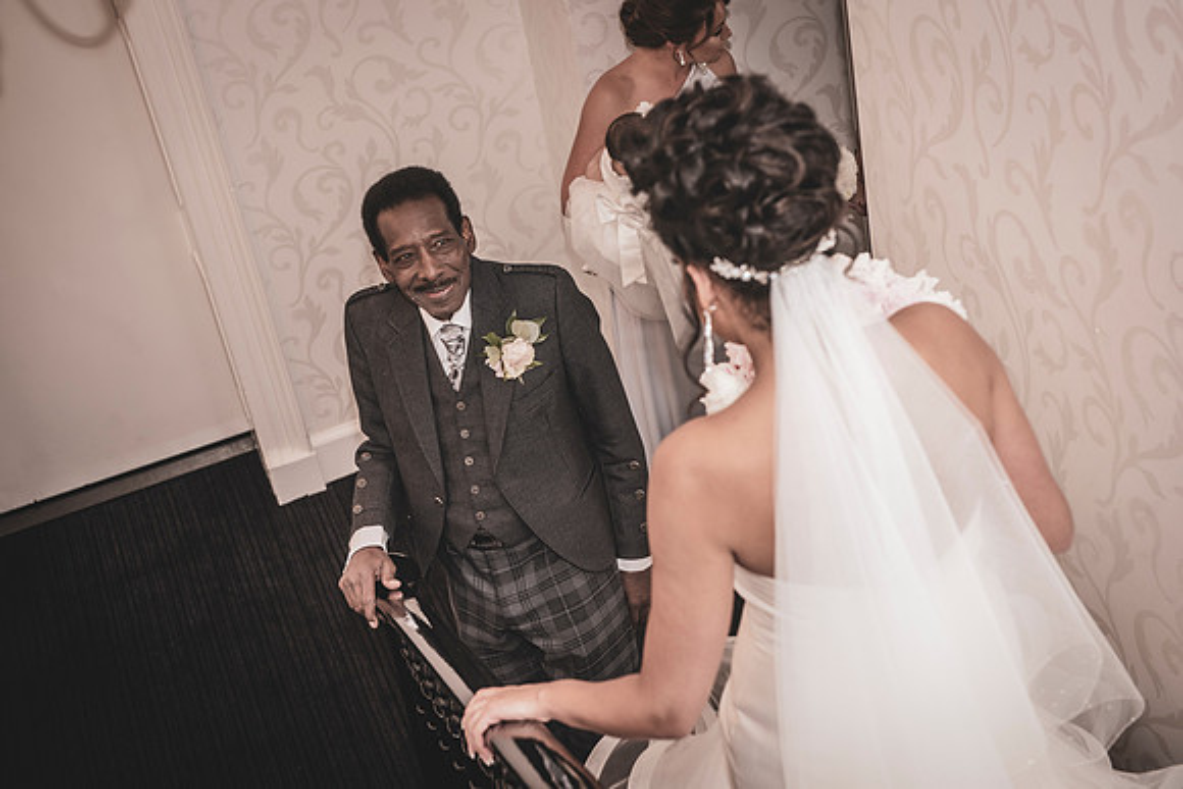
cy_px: 373
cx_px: 556
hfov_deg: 31.6
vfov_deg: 21.4
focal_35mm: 64
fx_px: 2092
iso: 400
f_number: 4.5
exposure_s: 1/60
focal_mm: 60
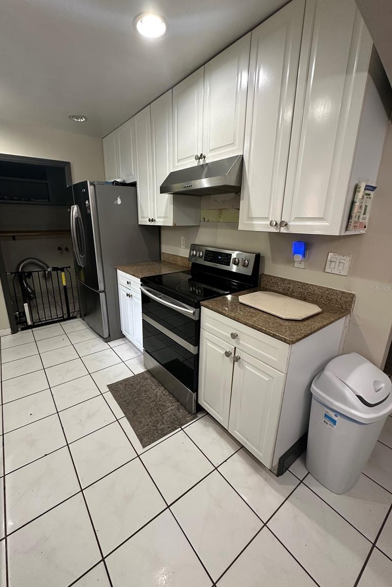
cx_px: 180
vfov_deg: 100.4
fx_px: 245
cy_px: 288
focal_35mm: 15
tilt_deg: -14.8
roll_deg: -1.5
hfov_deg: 77.2
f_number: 2.2
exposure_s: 1/60
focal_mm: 2.22
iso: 160
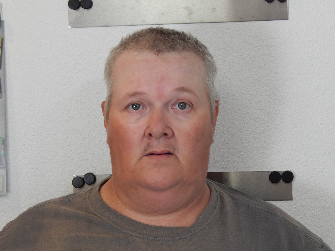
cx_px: 168
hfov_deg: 18.7
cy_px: 126
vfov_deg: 14.1
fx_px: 1016
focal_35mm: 105
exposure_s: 1/30
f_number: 4.5
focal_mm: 18.7
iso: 250
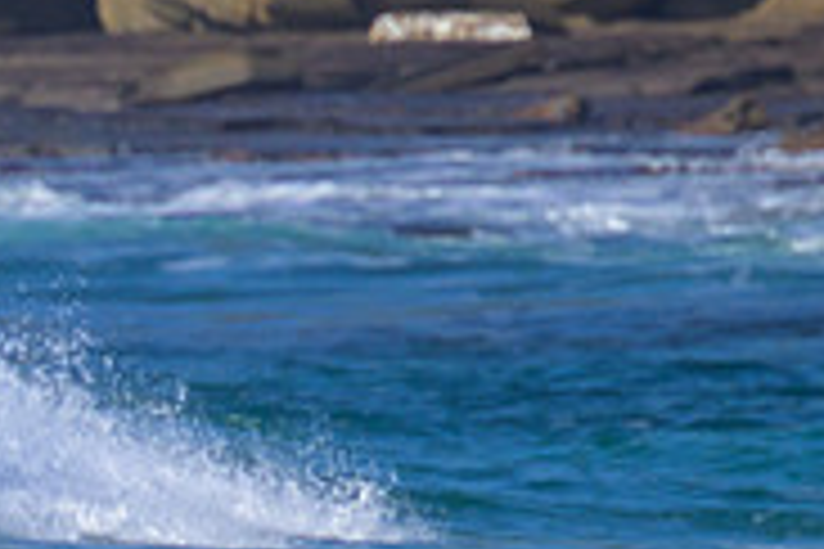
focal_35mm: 2537
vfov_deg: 0.5
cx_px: -414
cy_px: 659
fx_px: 58065
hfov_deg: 0.8
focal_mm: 800
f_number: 11
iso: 800
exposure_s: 1/2000
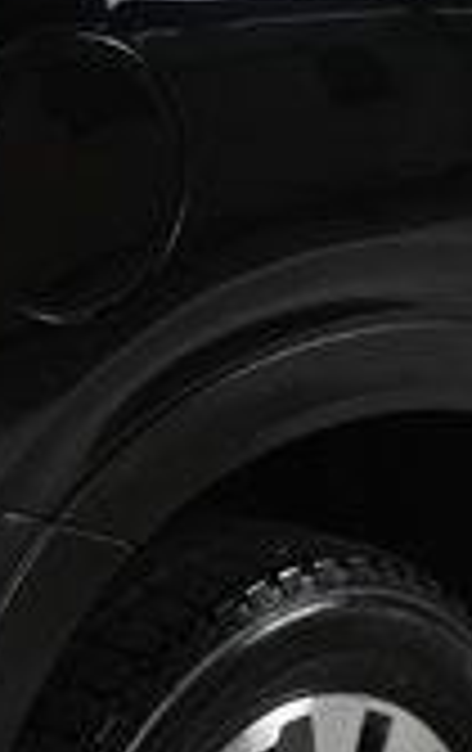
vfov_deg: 9.9
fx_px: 4345
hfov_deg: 6.2
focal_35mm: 212
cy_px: 239
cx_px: -211
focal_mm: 23
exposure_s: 1/160
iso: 100
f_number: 9
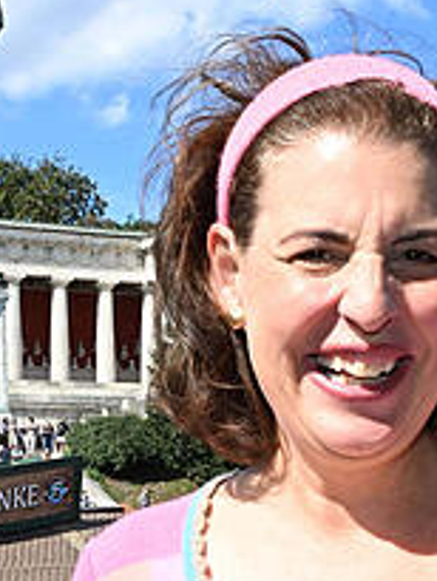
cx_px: 365
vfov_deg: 19.5
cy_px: 503
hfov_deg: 14.8
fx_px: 1665
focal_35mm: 99
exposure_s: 1/200
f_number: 22
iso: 640
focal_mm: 26
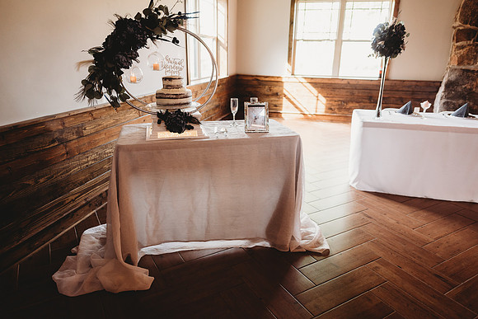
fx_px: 319
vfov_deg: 53.2
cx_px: 239
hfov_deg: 73.7
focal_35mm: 24
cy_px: 160
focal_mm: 24
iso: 800
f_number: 2.5
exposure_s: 1/125
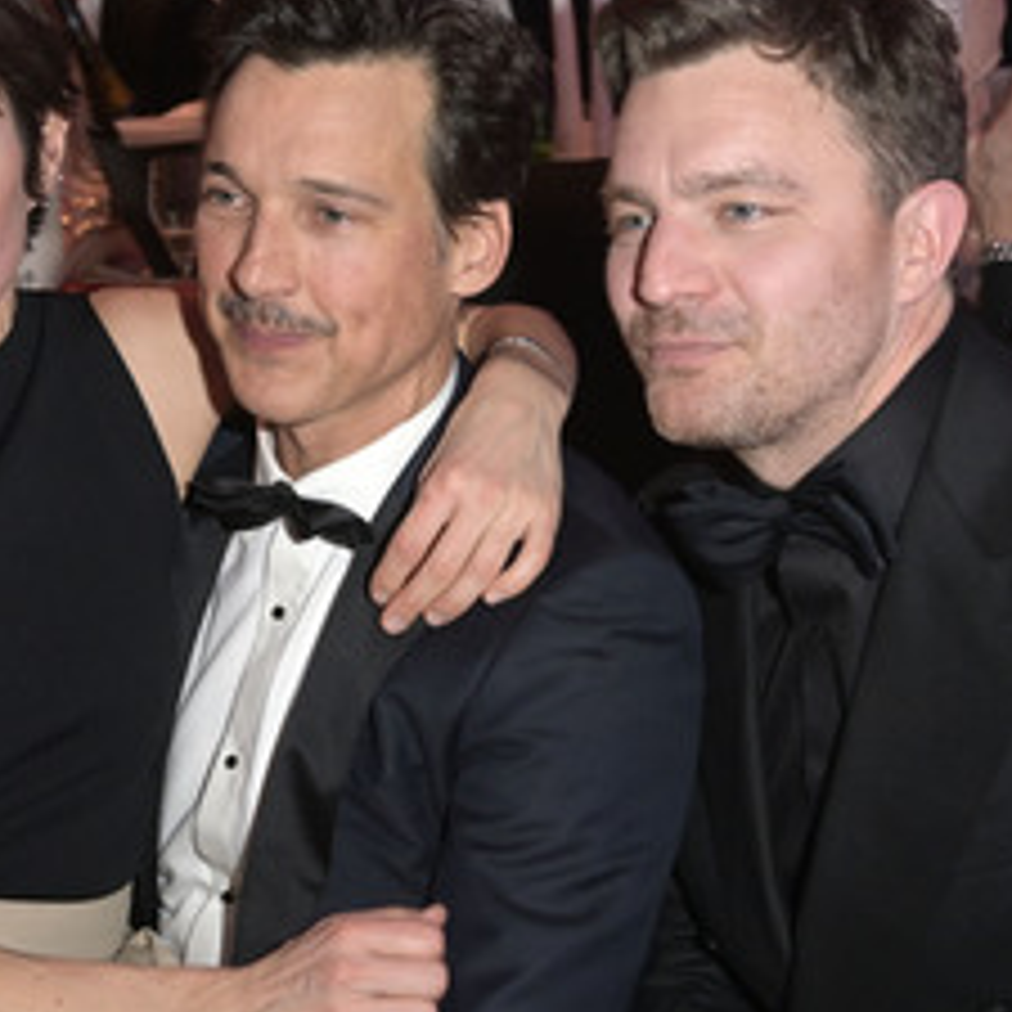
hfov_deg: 25.2
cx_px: 322
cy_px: 472
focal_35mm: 68
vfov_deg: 25.4
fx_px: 2249
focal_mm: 40
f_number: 5
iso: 2500
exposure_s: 1/100
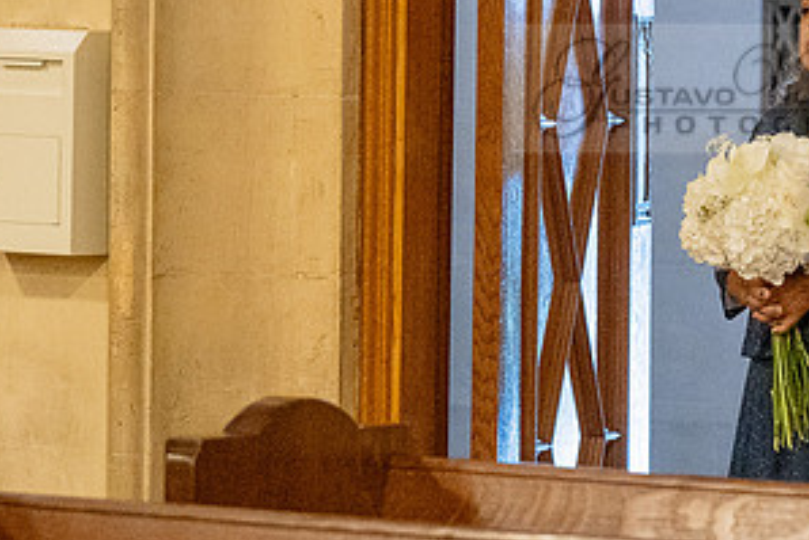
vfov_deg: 4.4
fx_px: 7082
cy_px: 104
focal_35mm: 315
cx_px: 702
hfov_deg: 6.5
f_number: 4
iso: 3200
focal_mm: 115
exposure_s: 1/200
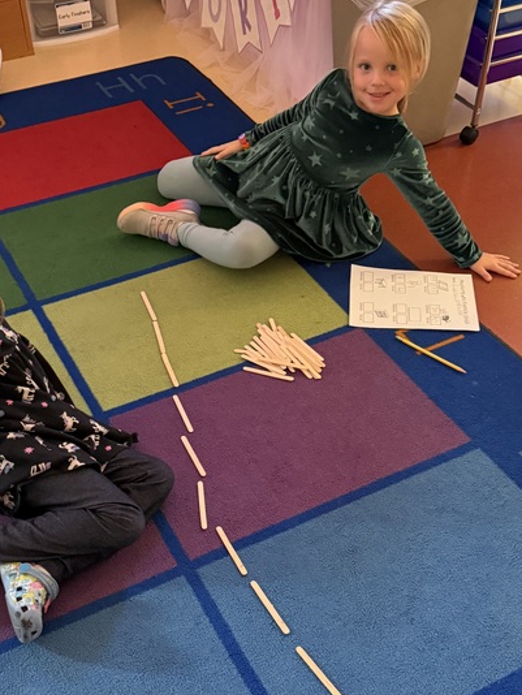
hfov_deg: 31.5
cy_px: 363
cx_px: 242
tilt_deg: -41.6
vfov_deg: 41.2
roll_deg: +1.4
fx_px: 924
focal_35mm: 46
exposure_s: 1/40
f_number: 1.78
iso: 800
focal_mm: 6.76
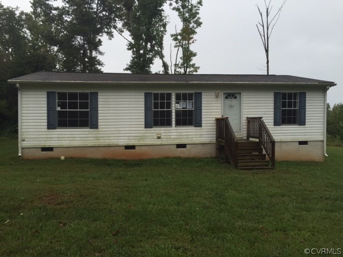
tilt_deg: -2.1
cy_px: 128
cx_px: 172
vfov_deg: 48.2
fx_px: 287
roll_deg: +0.6
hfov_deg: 61.7
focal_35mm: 29
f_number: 2.2
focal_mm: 4.15
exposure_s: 1/682
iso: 32
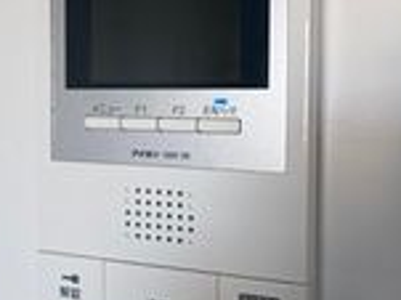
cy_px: 125
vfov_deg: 28.0
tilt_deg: -2.1
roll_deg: -0.1
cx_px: 191
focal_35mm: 52
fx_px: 602
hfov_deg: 36.8
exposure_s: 1/99
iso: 160
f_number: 2.2
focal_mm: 2.22
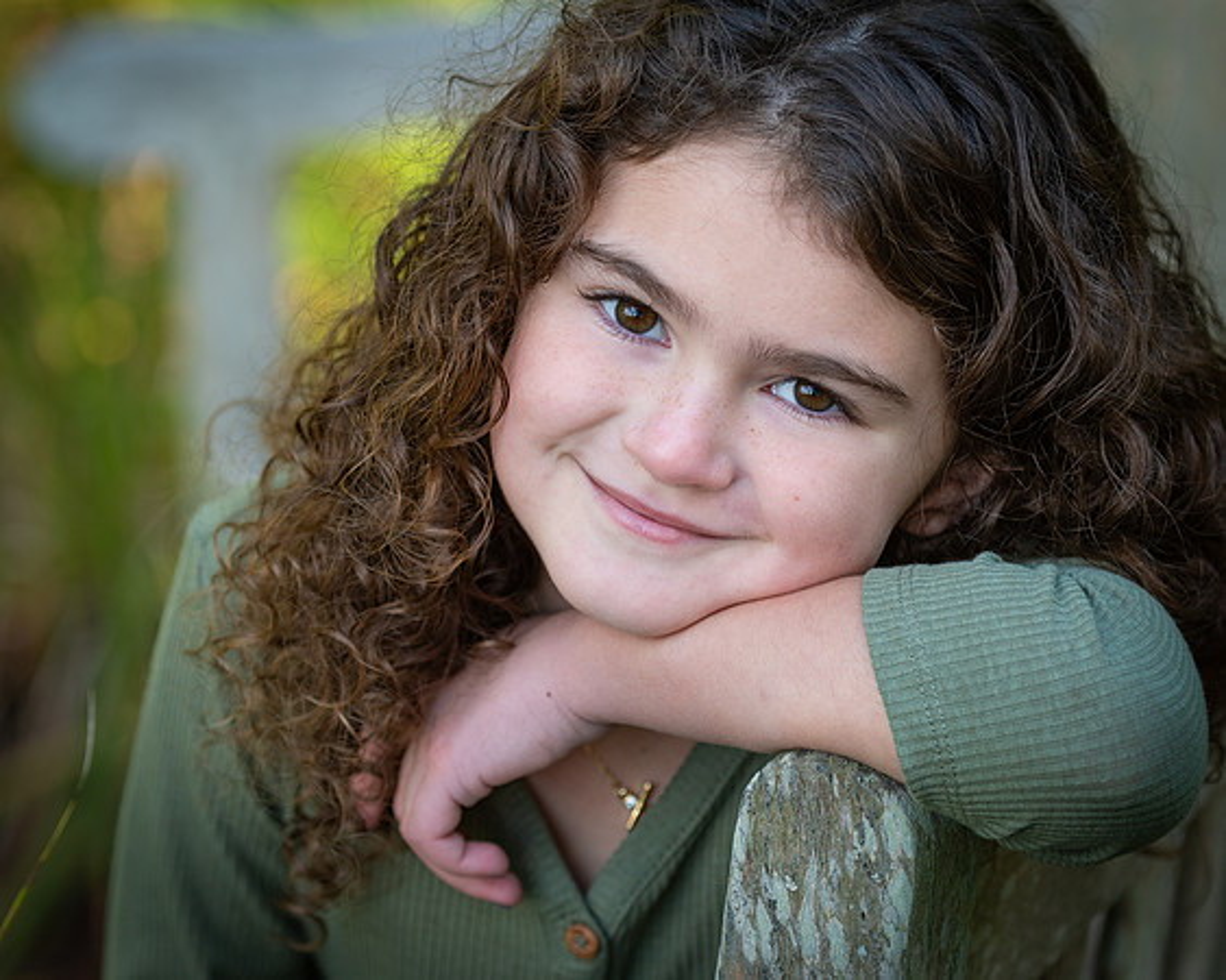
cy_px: 457
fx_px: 6866
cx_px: 654
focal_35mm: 189
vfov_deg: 8.2
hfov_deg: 10.2
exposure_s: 1/320
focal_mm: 105
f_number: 3.5
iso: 100
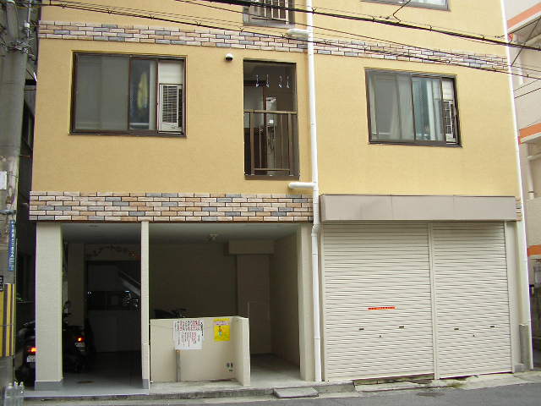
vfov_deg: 37.7
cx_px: 270
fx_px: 594
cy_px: 203
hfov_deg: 49.0
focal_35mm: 38
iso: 71
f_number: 2.9
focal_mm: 5.8
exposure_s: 1/159
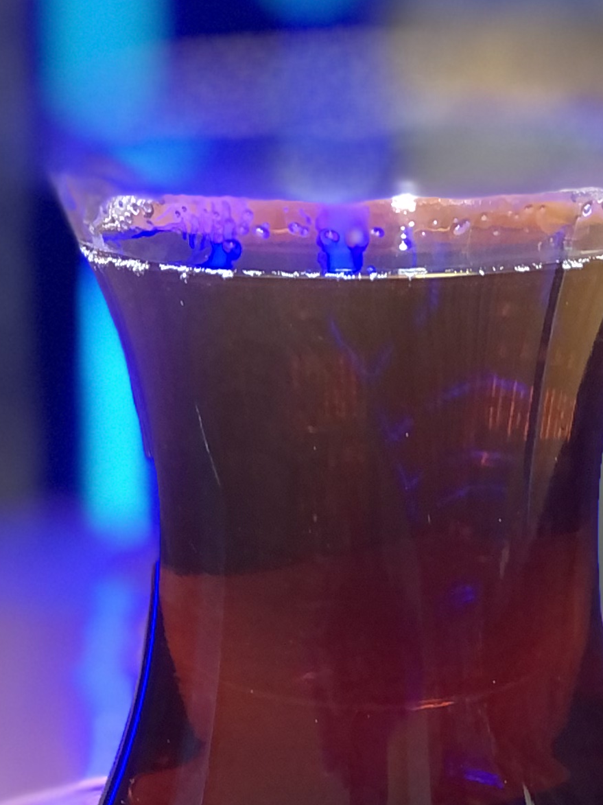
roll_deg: -0.4
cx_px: 434
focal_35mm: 196
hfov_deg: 7.6
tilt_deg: -7.4
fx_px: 4555
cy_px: 222
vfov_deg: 10.1
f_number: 2.8
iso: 80
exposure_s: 1/33
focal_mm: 6.6
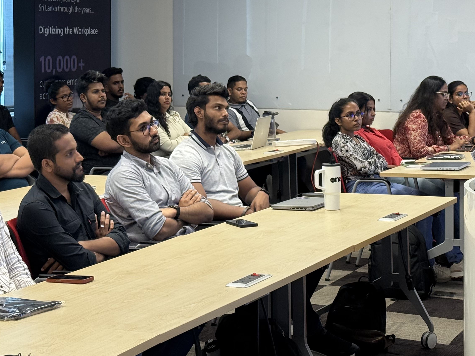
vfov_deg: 17.3
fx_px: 1166
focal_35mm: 85
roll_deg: -0.5
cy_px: 84
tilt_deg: -2.5
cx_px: 238
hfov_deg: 23.0
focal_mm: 6.76
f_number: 1.78
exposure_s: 1/120
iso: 160
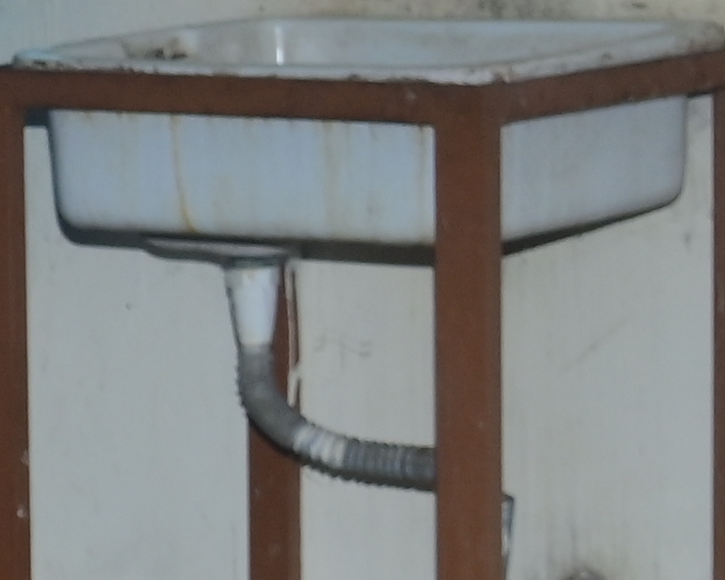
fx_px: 4912
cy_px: 448
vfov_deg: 6.7
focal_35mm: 229
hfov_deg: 7.4
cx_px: -1524
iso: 400
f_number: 6.3
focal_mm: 30
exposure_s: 1/125
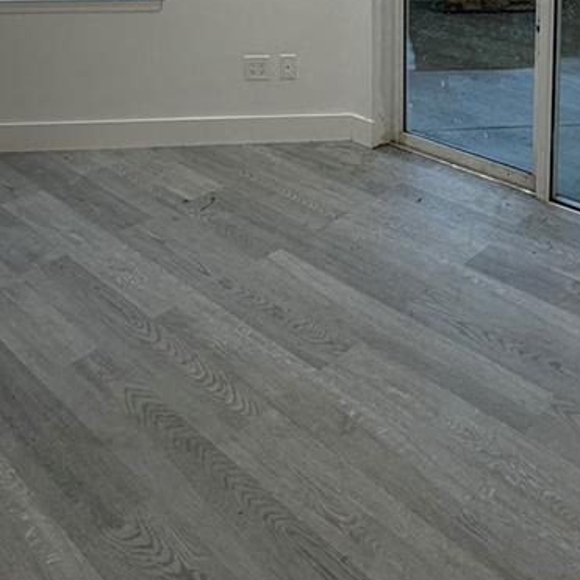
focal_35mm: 40
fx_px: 758
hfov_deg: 40.8
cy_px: -73
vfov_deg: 35.2
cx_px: 428
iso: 100
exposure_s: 1/120
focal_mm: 2.22
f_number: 2.2
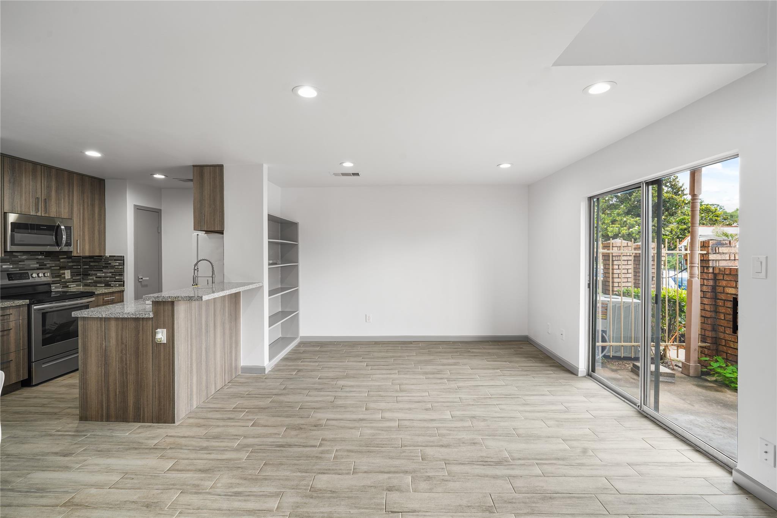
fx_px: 345
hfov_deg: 96.7
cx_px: 388
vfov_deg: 73.7
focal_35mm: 16
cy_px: 259
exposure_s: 1.6
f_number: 9
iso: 100
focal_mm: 16
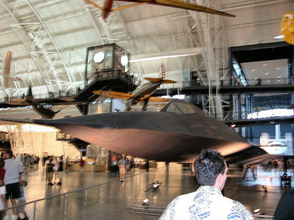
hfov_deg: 52.6
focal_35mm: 35
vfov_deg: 40.7
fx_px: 297
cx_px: 147
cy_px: 110
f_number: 2.8
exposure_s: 1/3.4
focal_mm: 8.9
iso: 100
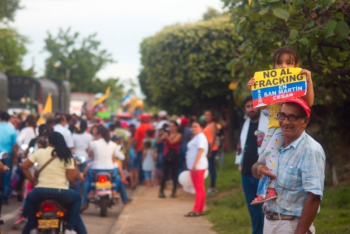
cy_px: 117
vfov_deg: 10.8
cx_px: 175
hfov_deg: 16.1
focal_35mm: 128
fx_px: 1239
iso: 200
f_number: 2.8
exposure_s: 1/500
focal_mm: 85
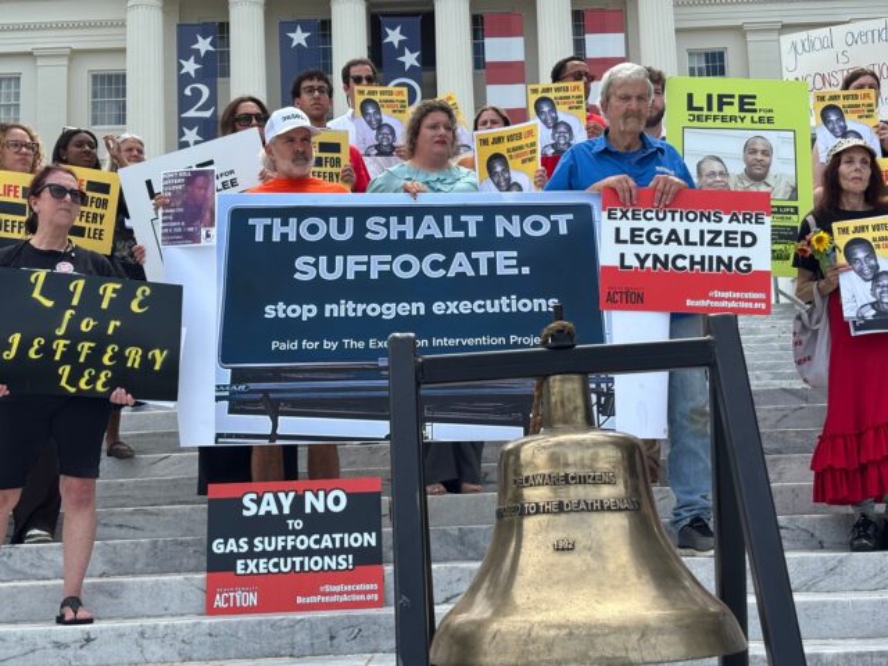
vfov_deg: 28.0
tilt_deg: +9.2
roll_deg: +2.2
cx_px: 444
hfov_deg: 36.8
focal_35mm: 52
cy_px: 333
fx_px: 1334
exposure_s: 1/1543
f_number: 1.6
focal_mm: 6
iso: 40
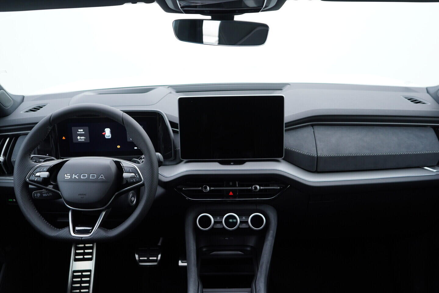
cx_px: 220
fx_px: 439
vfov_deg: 36.9
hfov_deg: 53.1
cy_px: 146
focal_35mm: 36
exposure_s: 1/40
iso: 160
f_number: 2.8
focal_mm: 24
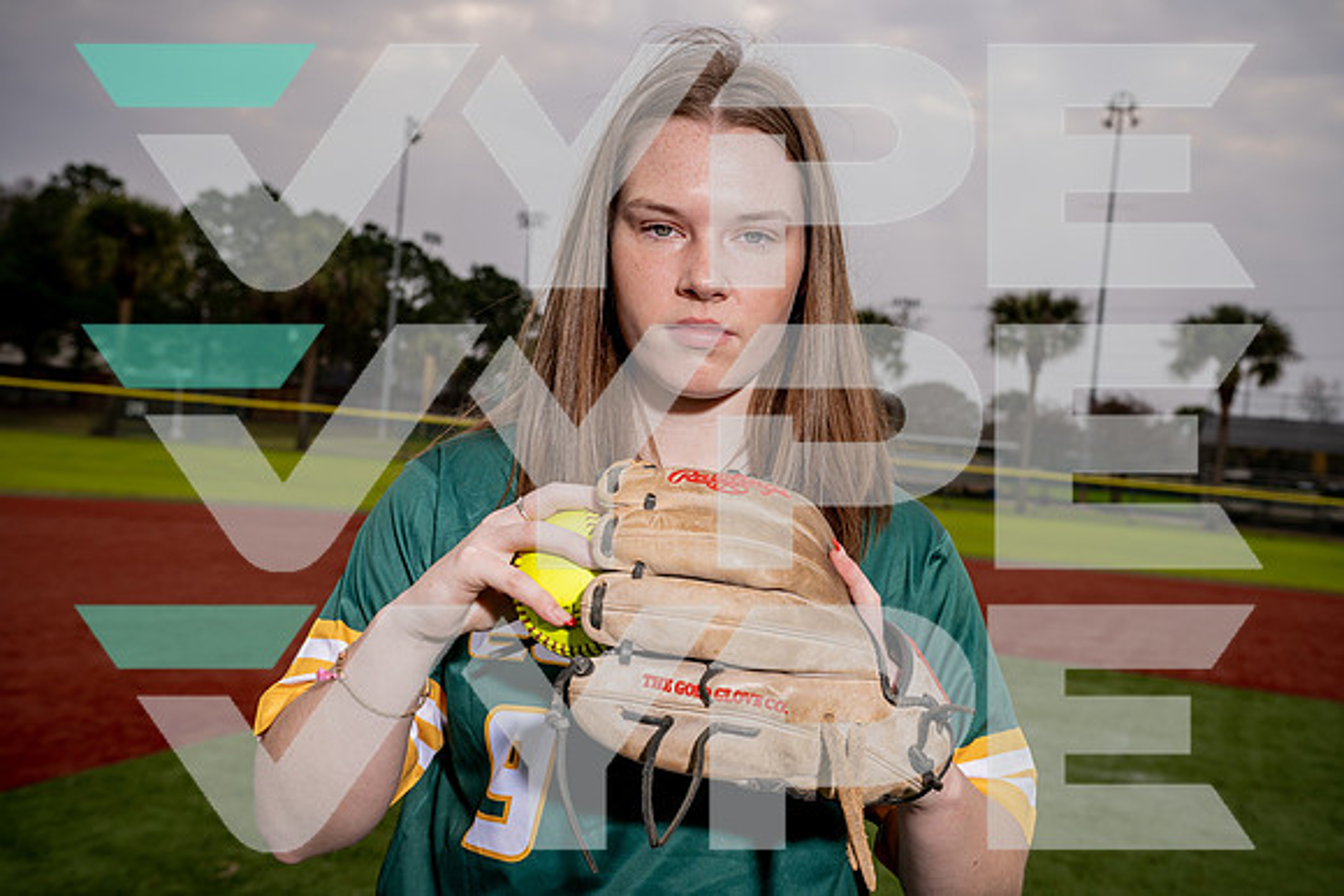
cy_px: 448
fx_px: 1568
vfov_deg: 31.9
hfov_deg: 46.4
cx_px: 672
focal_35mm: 42
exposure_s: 1/250
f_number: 7.1
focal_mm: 42
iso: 100
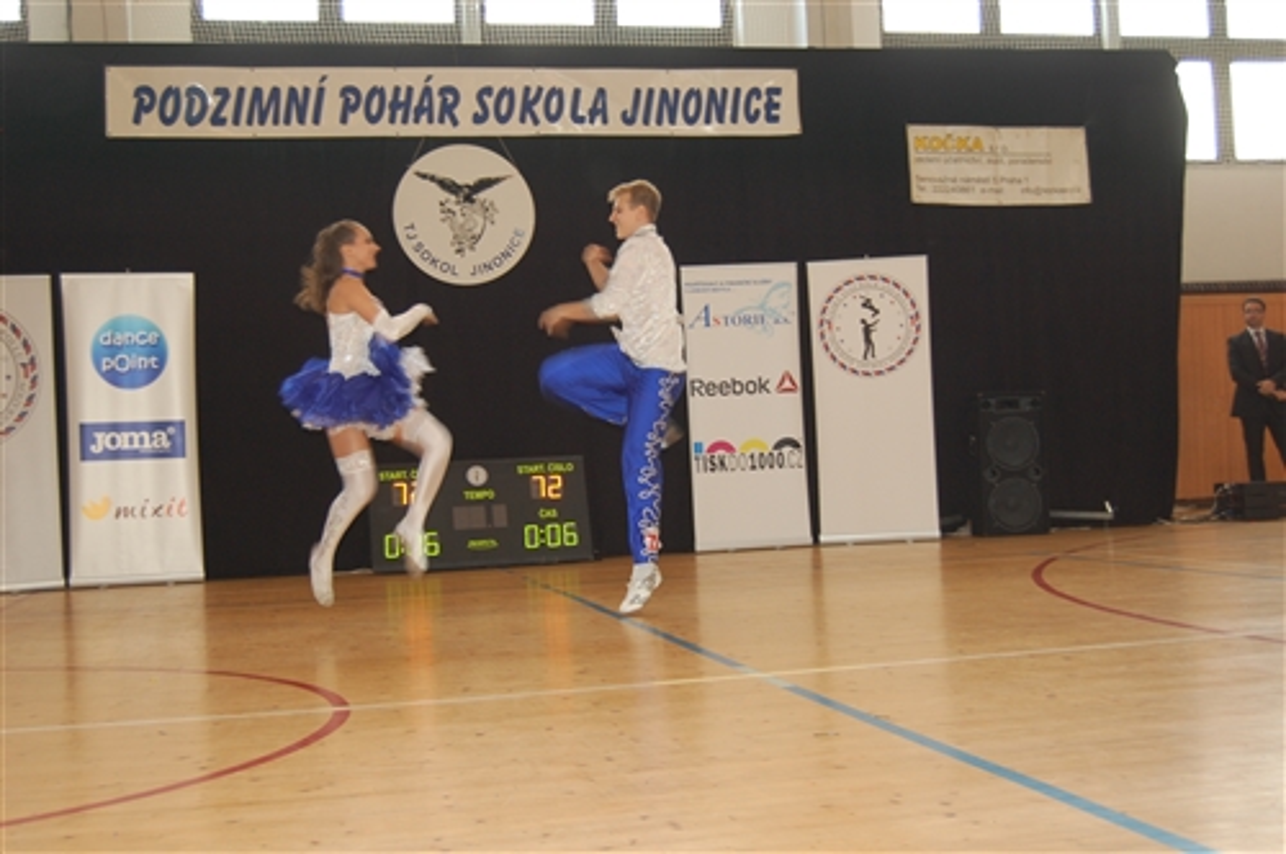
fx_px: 1605
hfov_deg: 43.7
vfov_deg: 29.8
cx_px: 643
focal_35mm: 45
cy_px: 427
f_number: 4.2
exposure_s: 1/60
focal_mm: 30
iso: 400
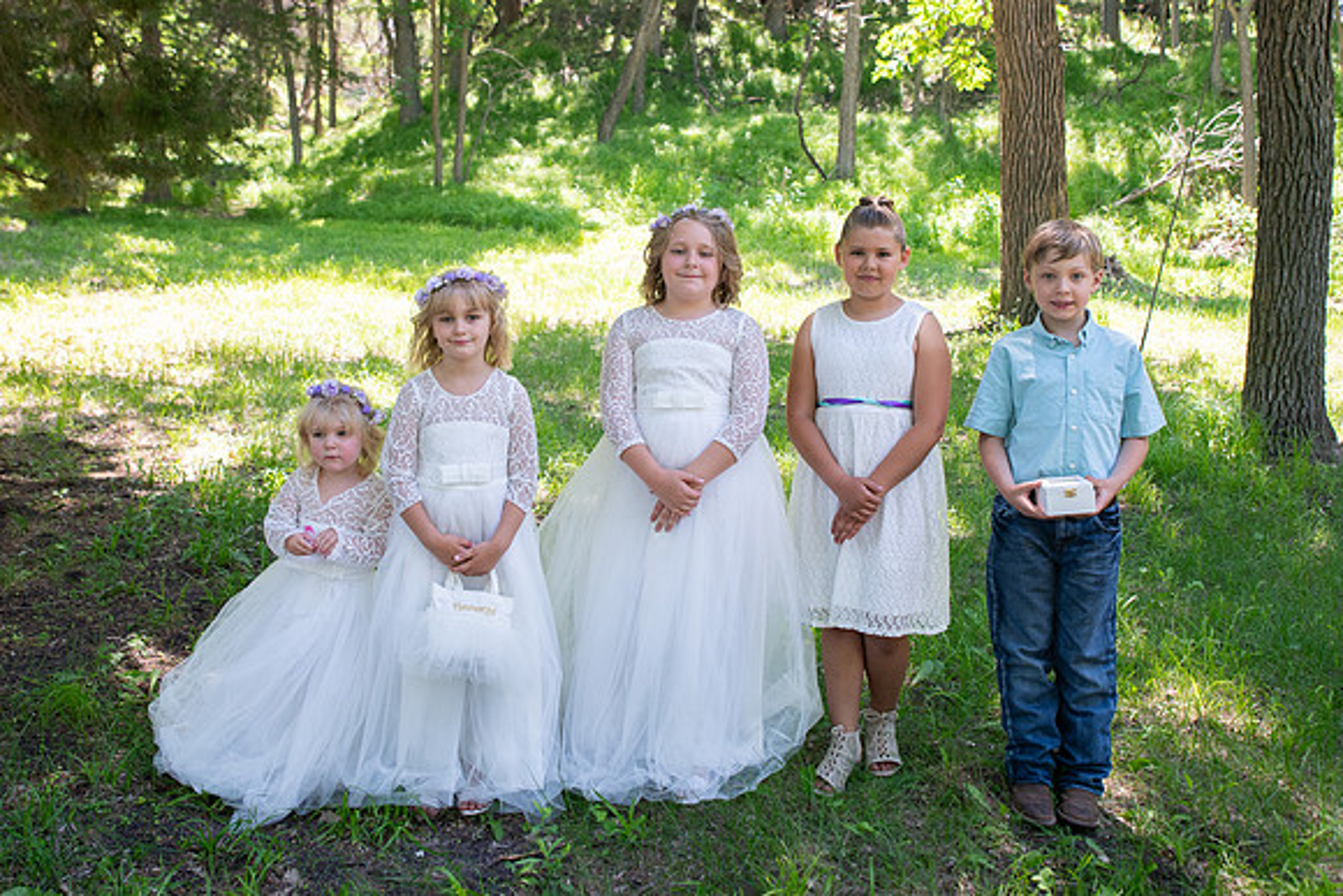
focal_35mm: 38
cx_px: 648
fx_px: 1422
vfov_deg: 34.8
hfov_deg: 50.6
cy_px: 346
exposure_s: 1/125
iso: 250
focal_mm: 29
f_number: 5
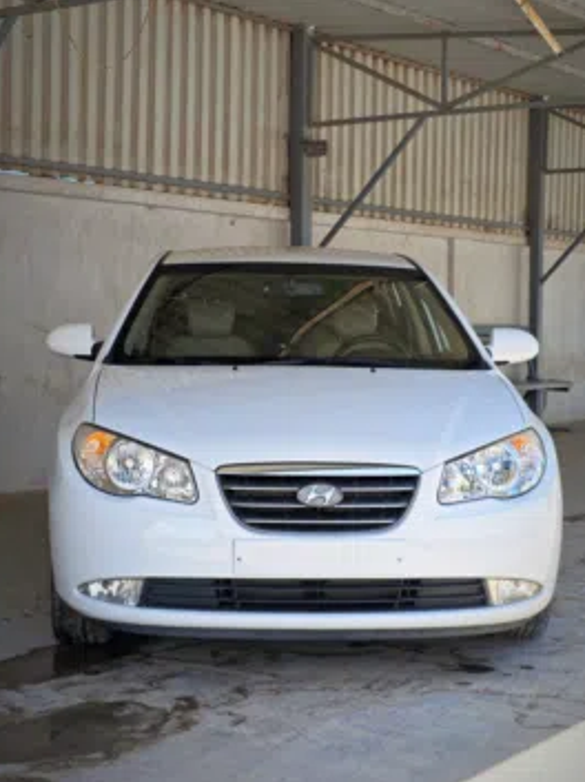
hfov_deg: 24.8
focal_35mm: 59
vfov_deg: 32.7
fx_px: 1332
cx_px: 312
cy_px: 370
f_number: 1.59
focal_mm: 4.94
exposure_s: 1/1165
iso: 50
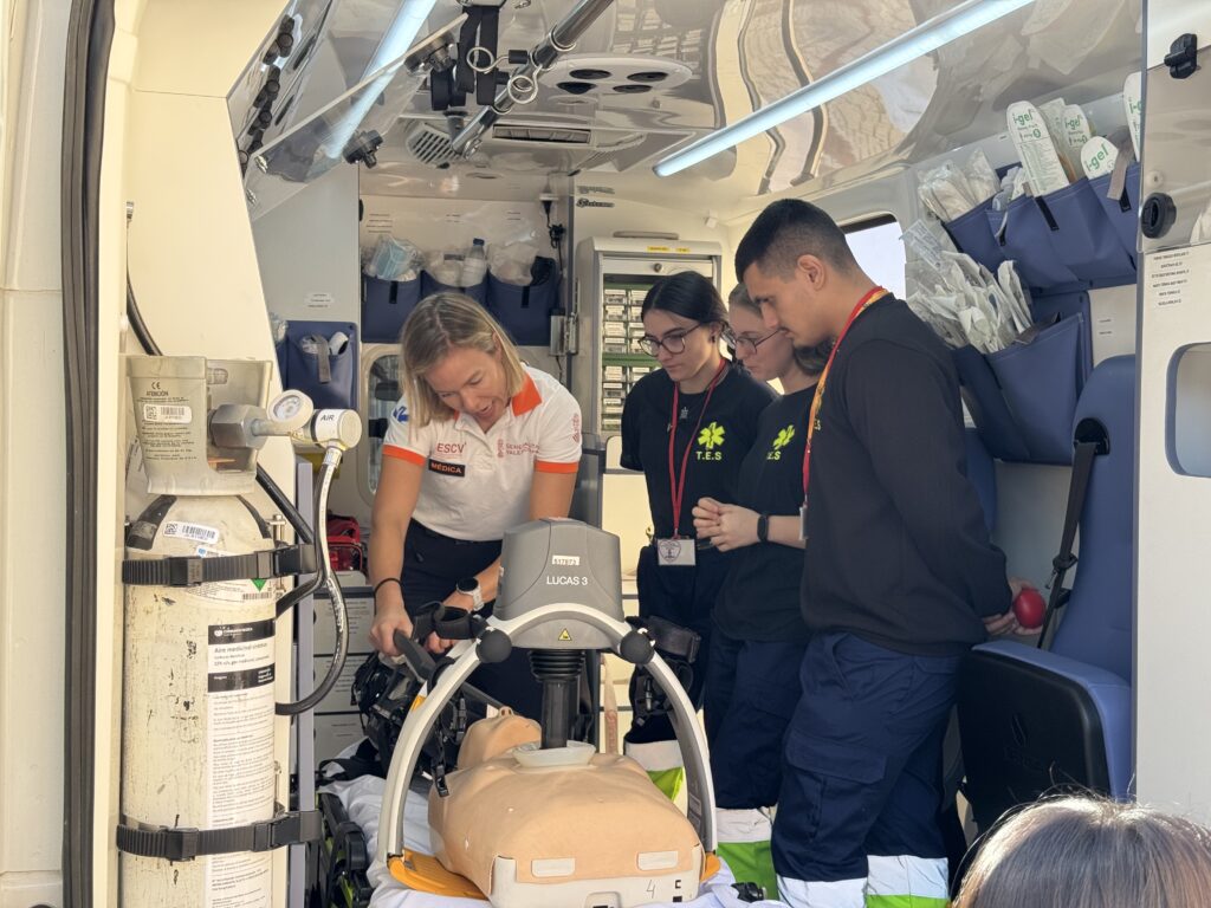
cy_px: 454
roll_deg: +0.6
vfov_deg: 30.3
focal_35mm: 48
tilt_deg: -3.3
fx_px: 1679
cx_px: 606
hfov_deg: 39.7
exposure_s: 1/414
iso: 64
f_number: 1.78
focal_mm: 6.76
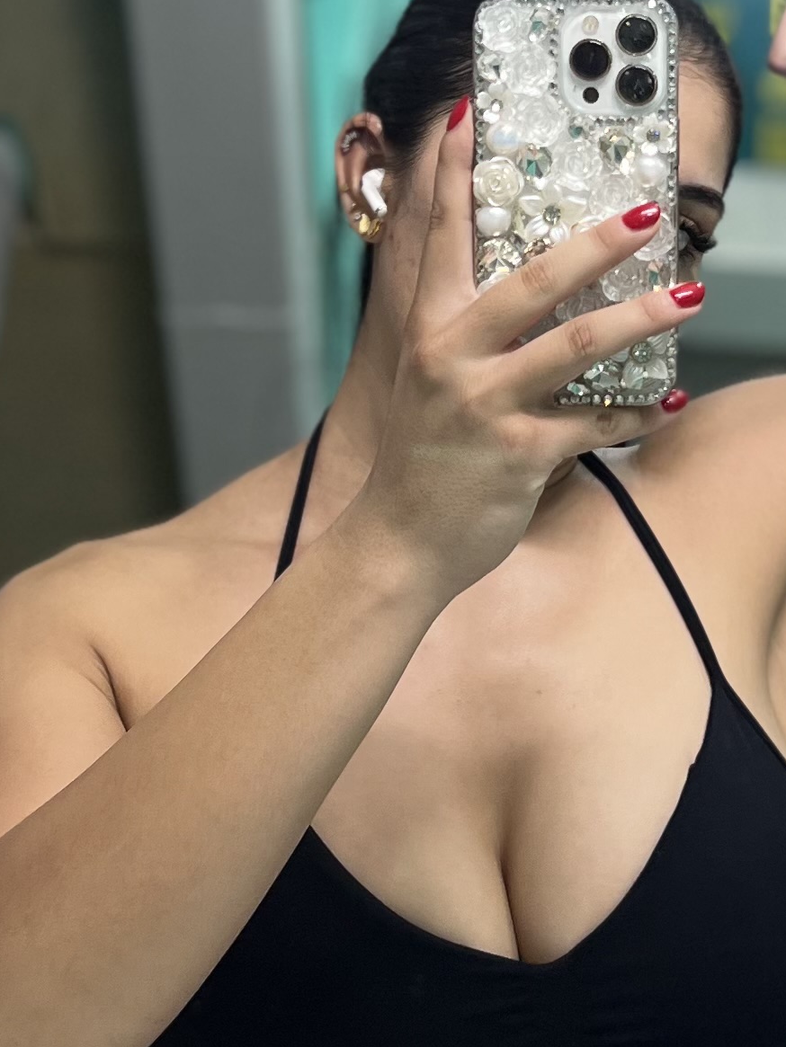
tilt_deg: -1.8
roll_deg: -3.5
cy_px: 171
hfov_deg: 16.4
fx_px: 2724
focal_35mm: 90
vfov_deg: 21.4
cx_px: 561
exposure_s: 1/60
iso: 64
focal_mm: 5.7
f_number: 1.5
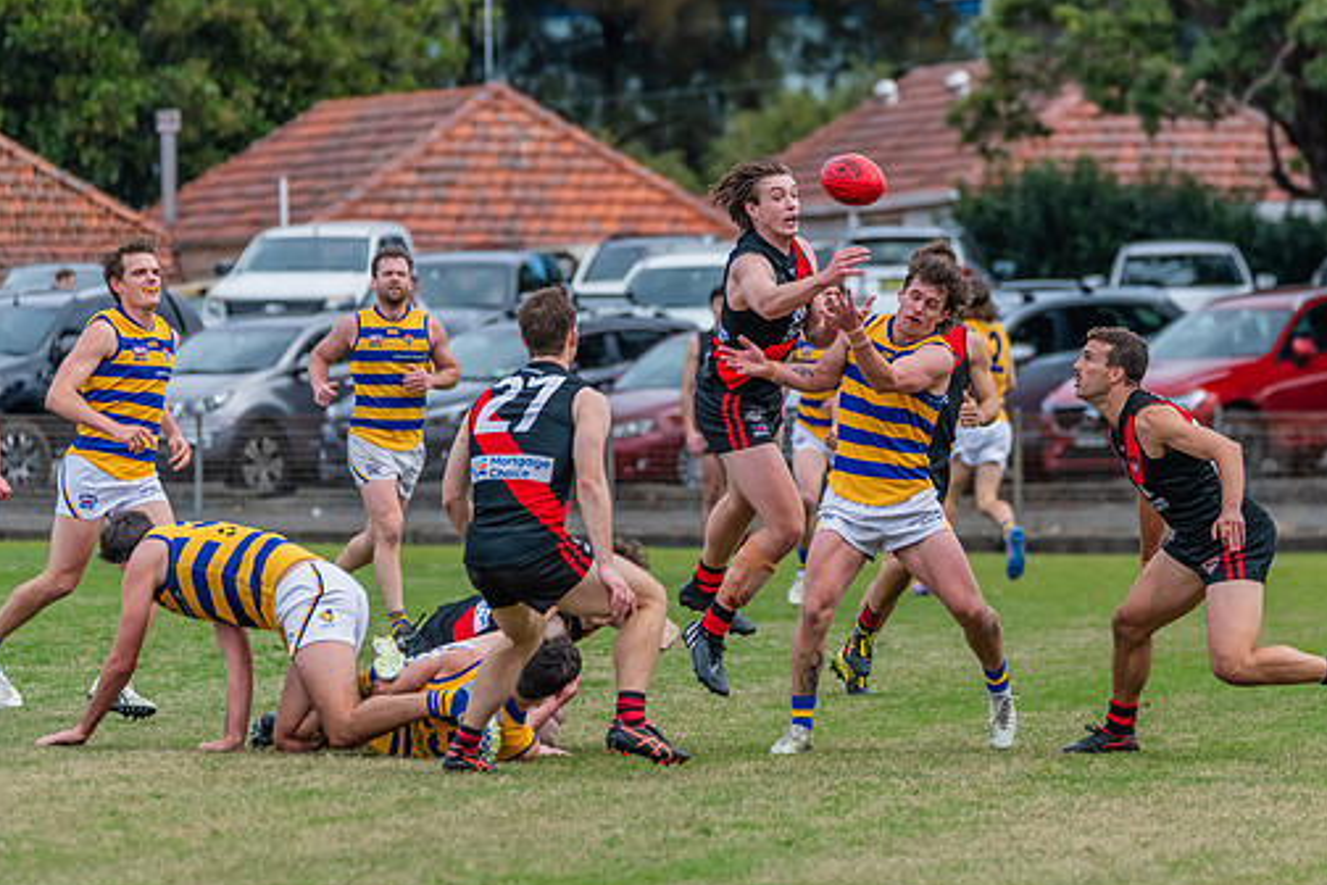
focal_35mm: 371
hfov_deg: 5.6
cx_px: 806
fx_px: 13674
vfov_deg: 3.7
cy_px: 459
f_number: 5.6
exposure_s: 1/1600
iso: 1000
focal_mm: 300
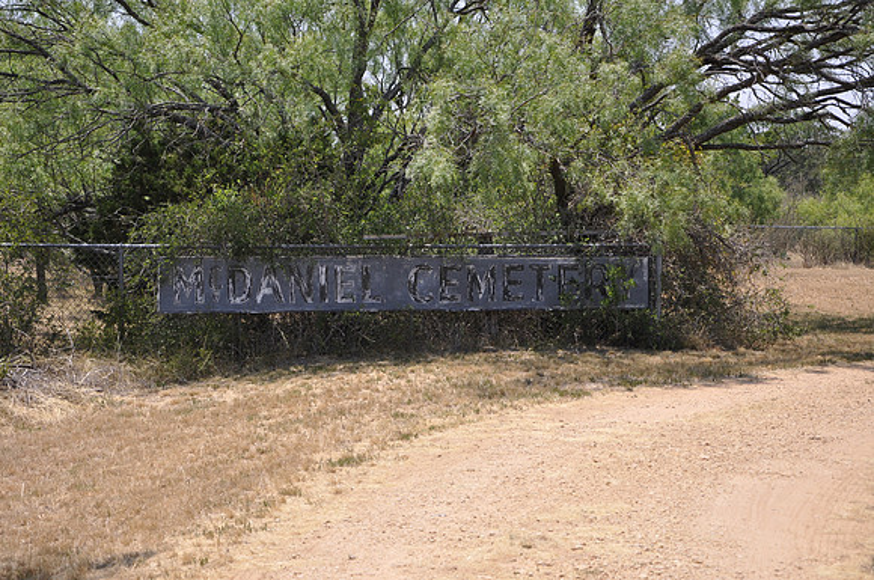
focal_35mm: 68
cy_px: 290
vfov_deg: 20.1
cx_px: 437
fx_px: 1636
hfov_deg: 29.9
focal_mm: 45
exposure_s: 1/160
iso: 200
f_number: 6.3
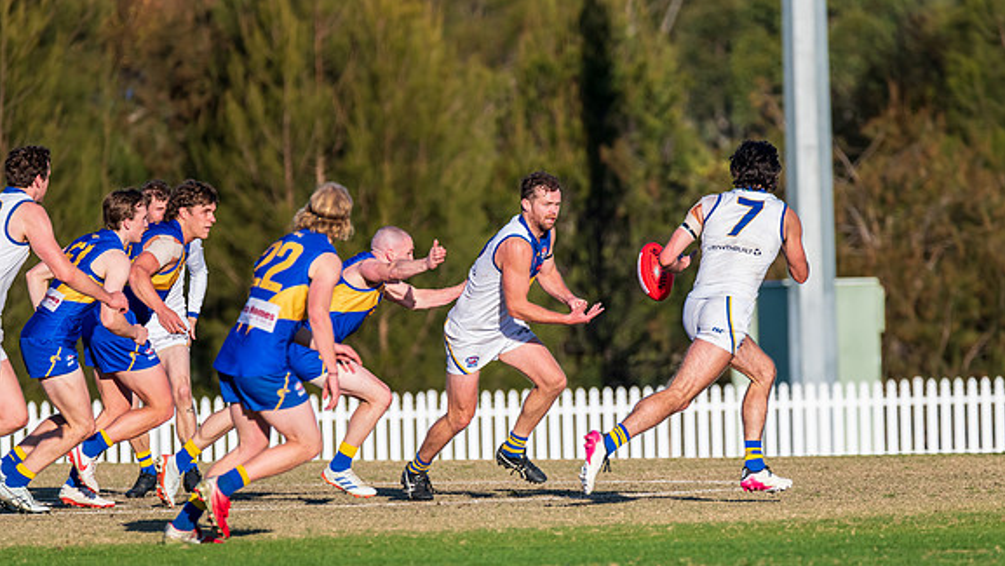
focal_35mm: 562
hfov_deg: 3.8
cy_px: 344
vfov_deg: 2.2
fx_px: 14981
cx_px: 538
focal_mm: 500
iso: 800
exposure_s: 1/2000
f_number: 8
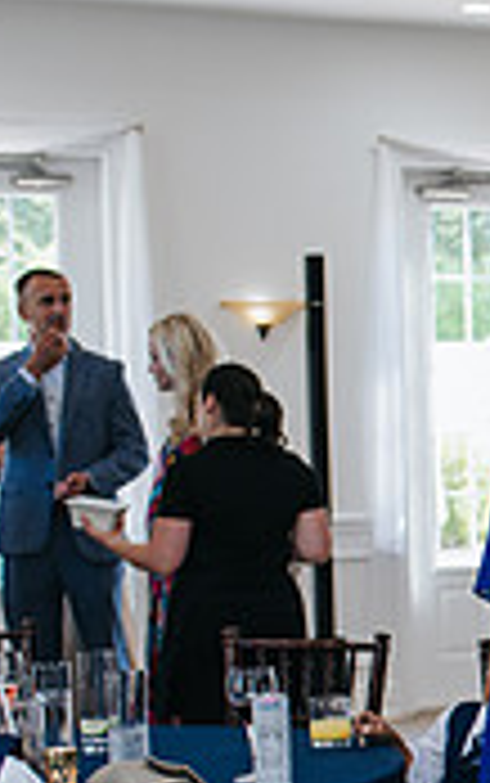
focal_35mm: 119
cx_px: 1056
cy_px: 644
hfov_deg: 10.0
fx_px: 2538
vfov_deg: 17.4
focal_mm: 35
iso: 450
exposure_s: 1/200
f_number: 3.2
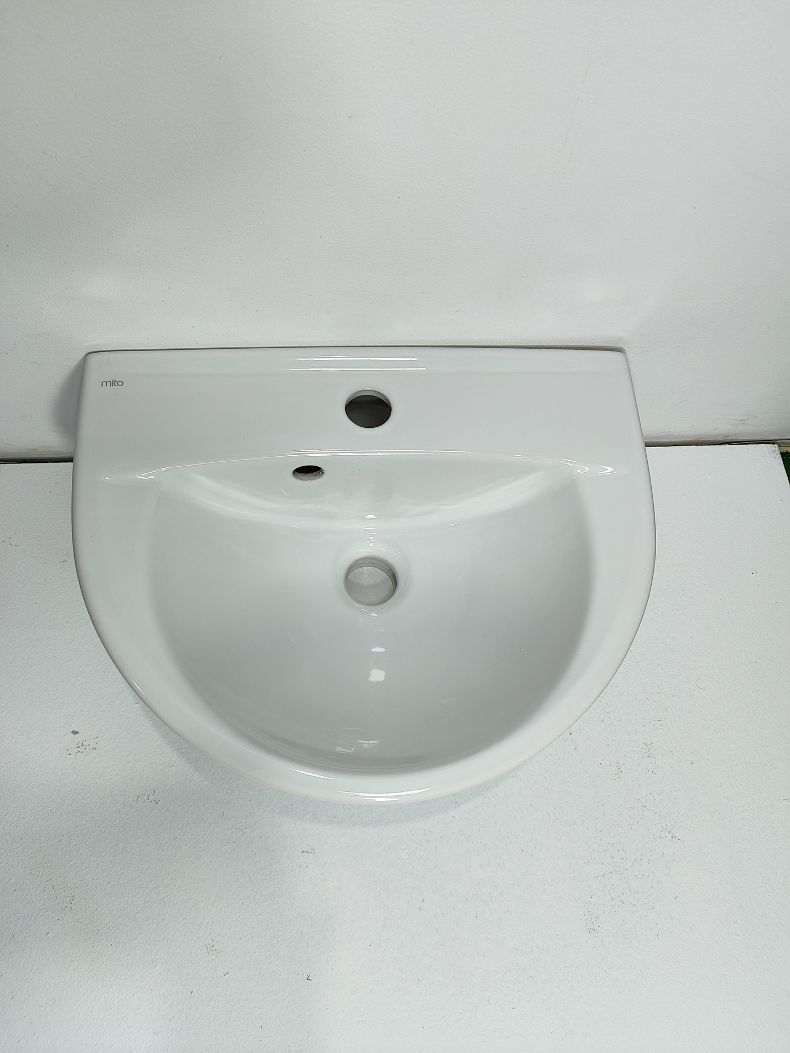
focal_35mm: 24
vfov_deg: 71.6
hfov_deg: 56.8
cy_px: 526
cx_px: 395
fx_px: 730
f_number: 1.89
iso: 160
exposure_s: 1/50
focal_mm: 5.89
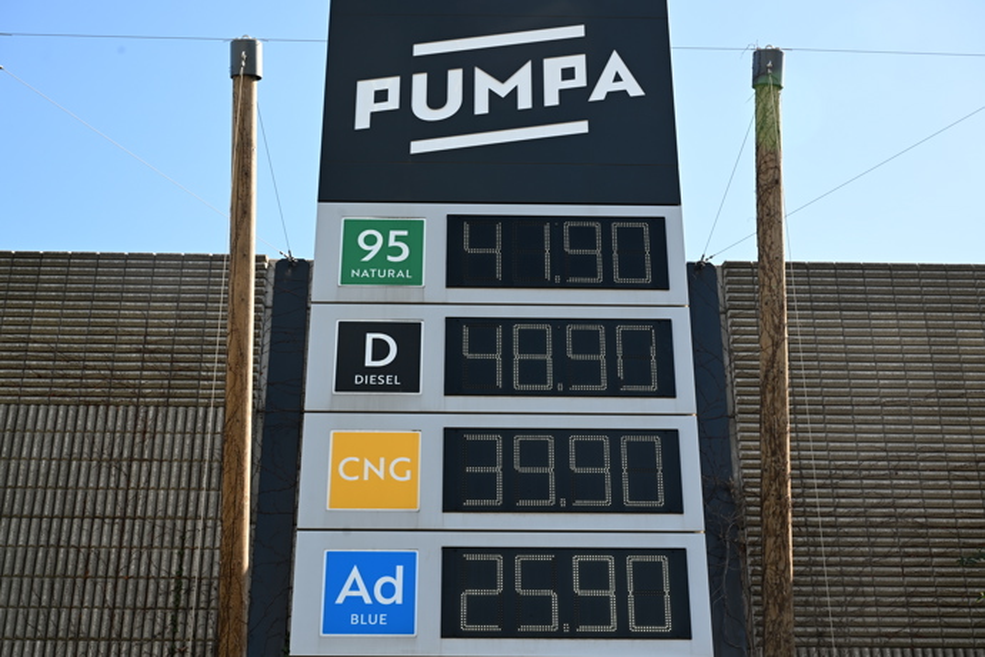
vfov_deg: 26.0
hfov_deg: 38.2
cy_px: 328
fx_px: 1423
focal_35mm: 52
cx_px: 492
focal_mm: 52
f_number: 8
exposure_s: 1/125
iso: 125
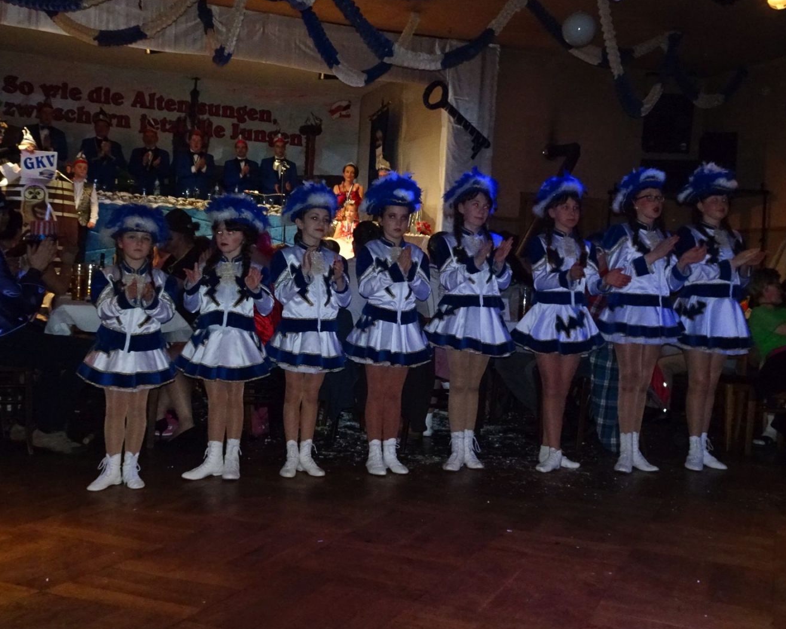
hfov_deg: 47.9
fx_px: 884
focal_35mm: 38
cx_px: 392
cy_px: 289
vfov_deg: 39.1
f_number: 4
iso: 800
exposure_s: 1/100
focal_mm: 5.43
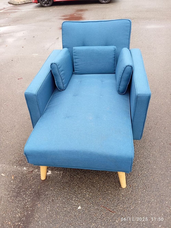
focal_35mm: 28
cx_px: 86
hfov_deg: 49.9
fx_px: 184
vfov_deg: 63.4
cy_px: 114
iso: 337
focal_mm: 4.22
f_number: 1.8
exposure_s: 1/100
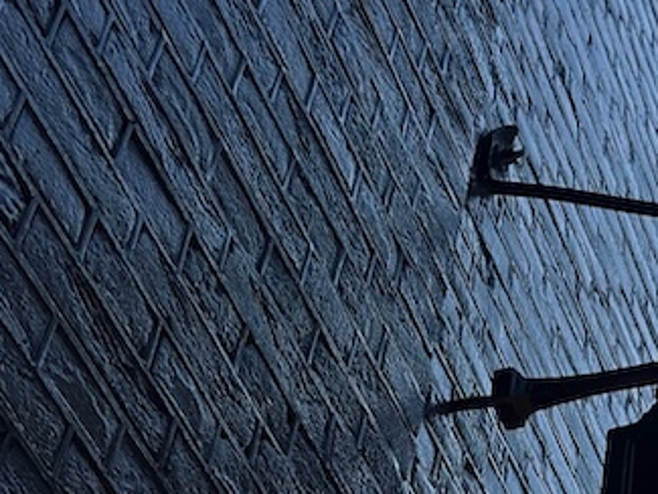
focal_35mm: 126
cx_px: 828
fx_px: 2396
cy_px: 599
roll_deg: +0.5
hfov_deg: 15.0
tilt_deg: +44.9
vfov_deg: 11.5
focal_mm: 6.76
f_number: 1.78
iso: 64
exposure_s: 1/6494
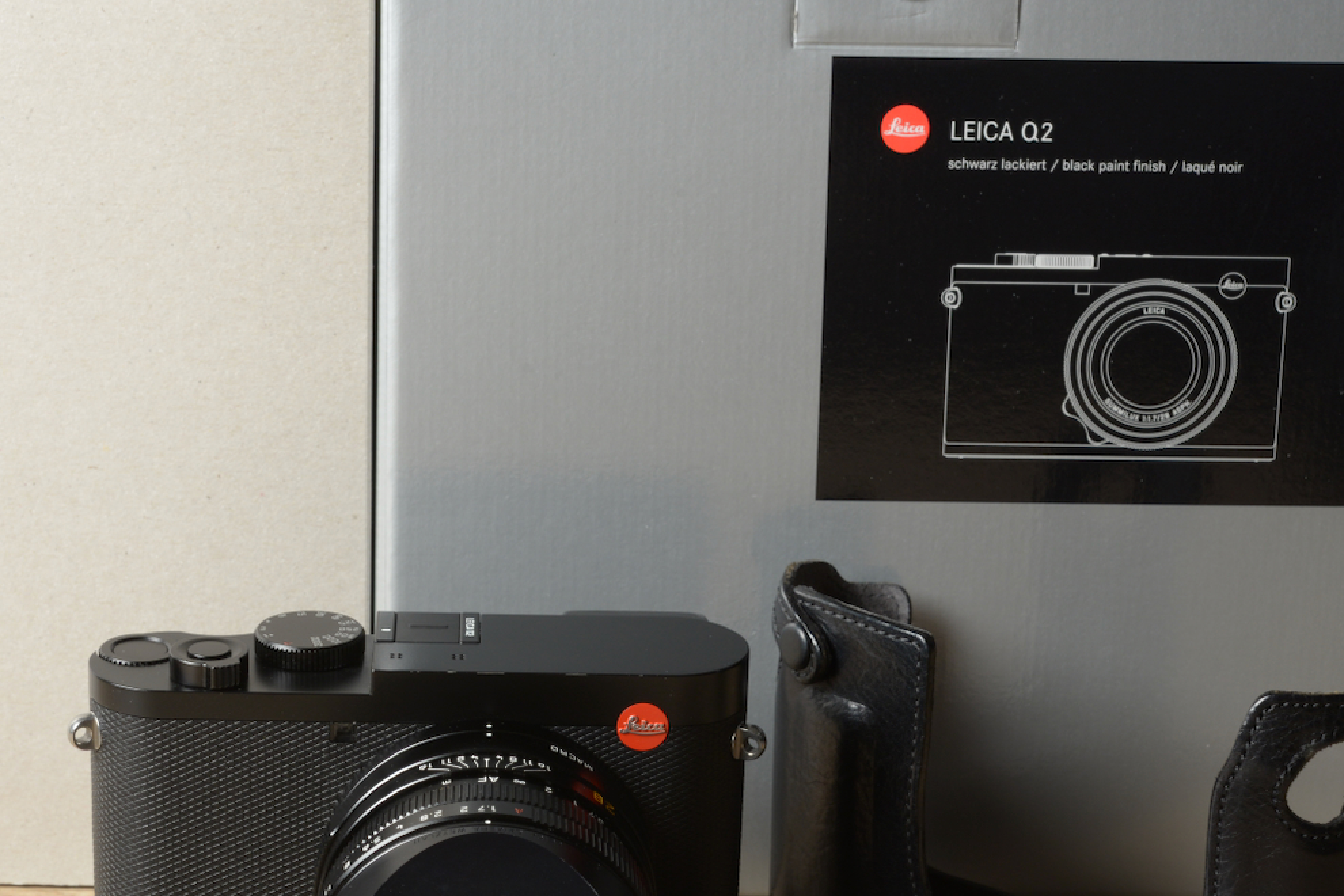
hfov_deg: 22.3
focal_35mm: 91
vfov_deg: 15.0
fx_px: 3397
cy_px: 612
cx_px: 520
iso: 400
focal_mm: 60
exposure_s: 1/160
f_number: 16
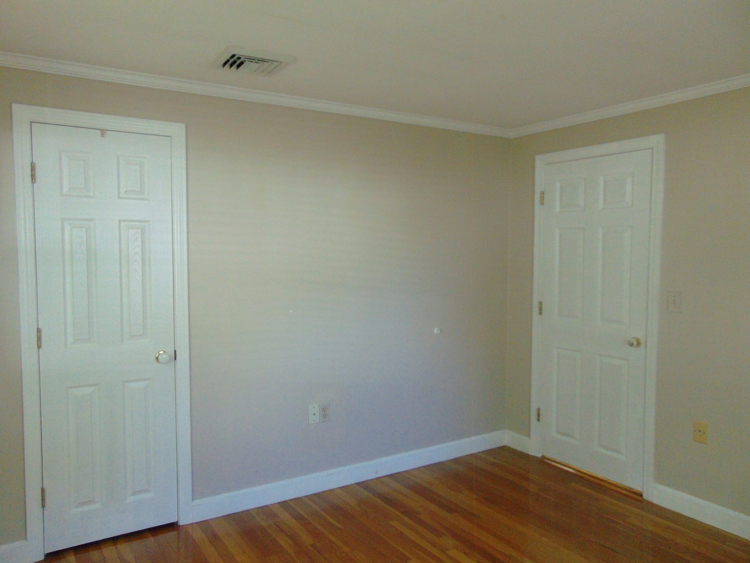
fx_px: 563
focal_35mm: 26
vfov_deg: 53.1
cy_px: 290
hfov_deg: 67.3
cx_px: 362
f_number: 3
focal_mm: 4.5
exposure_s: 1/30
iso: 250
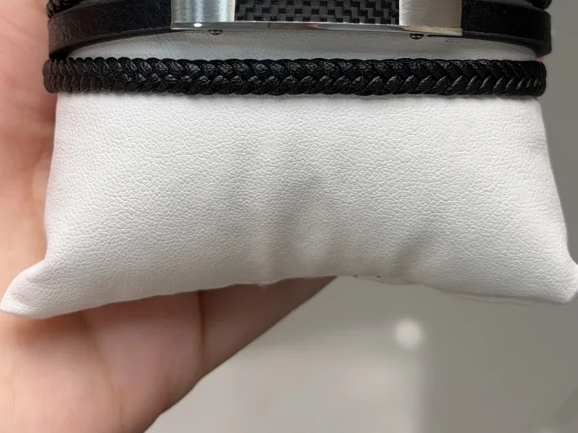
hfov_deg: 29.4
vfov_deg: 21.7
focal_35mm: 66
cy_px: 41
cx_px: 292
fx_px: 1102
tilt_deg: -67.9
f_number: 1.78
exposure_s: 1/437
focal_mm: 6.76
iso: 64
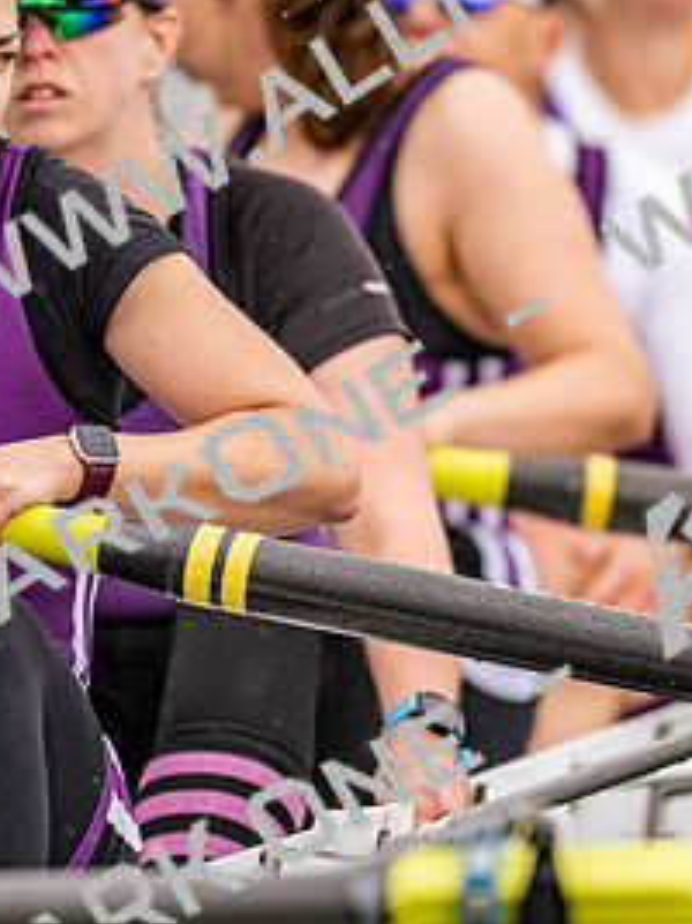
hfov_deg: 1.2
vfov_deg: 1.6
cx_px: 349
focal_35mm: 1252
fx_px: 33398
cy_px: 330
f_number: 4
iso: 800
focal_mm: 600
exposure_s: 1/2500
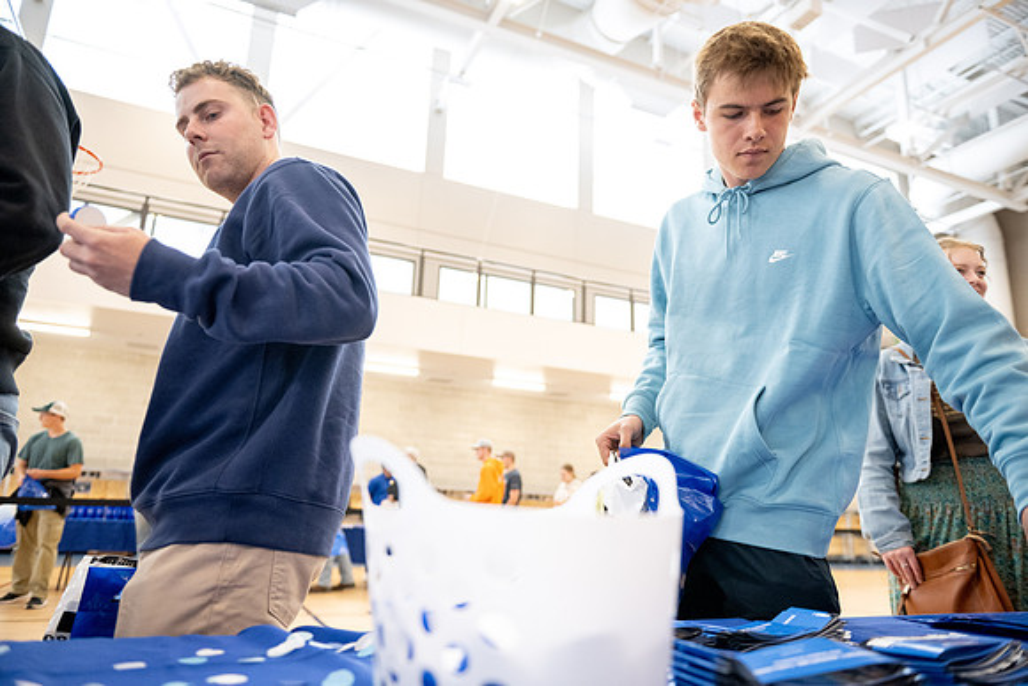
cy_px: 343
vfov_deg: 53.2
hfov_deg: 73.7
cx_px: 514
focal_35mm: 24
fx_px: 685
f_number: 2.8
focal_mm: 24
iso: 2500
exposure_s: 1/320
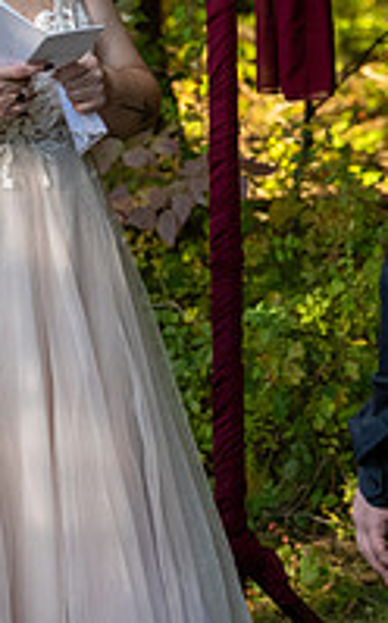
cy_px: 219
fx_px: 2933
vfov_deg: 12.1
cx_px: 23
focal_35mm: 173
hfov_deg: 7.5
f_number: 4
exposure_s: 1/3200
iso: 6400
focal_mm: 75
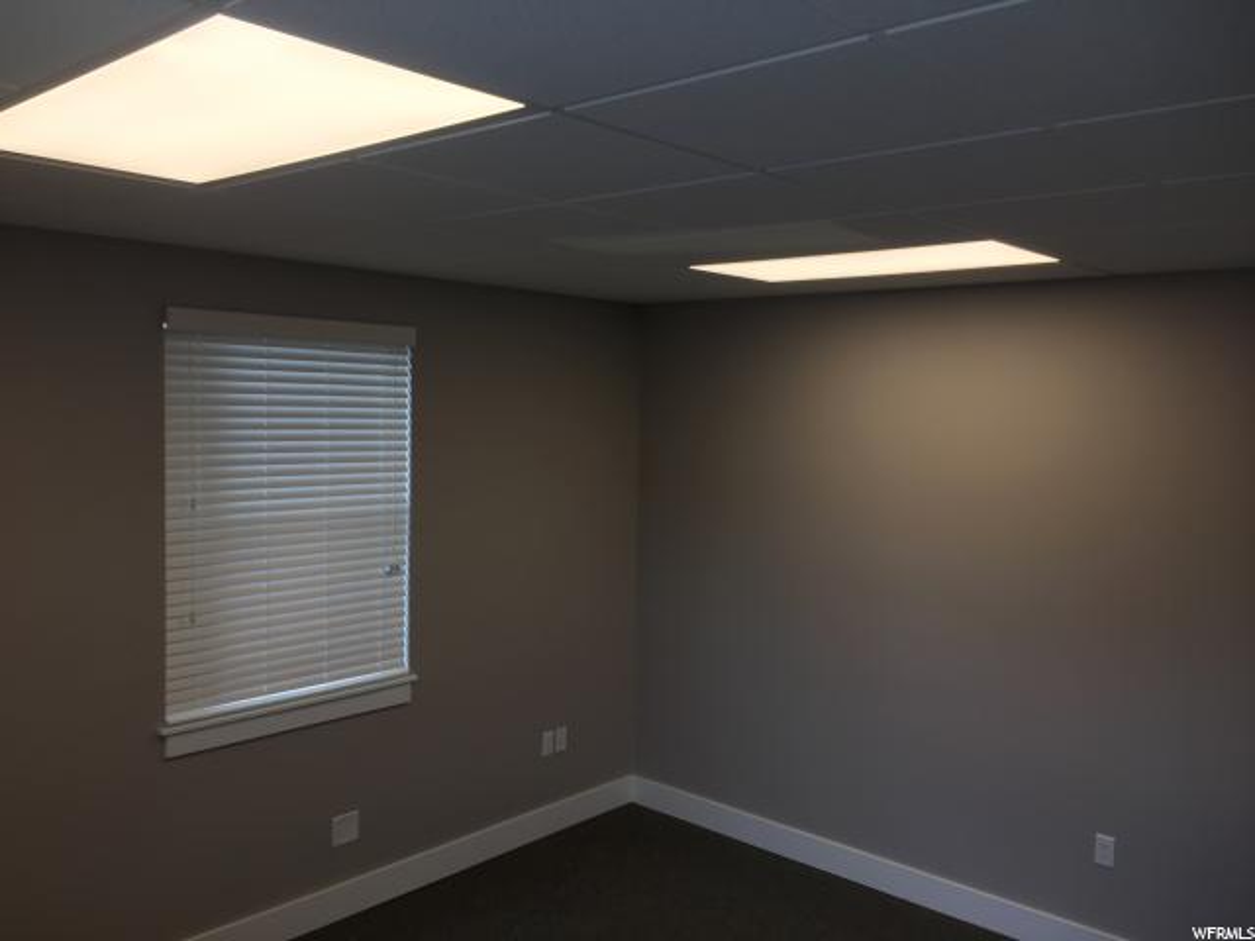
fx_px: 1051
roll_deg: -1.0
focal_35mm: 29
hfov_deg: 61.7
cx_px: 628
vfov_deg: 48.2
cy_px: 470
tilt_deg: -3.7
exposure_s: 1/60
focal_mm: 4.15
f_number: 2.2
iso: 25
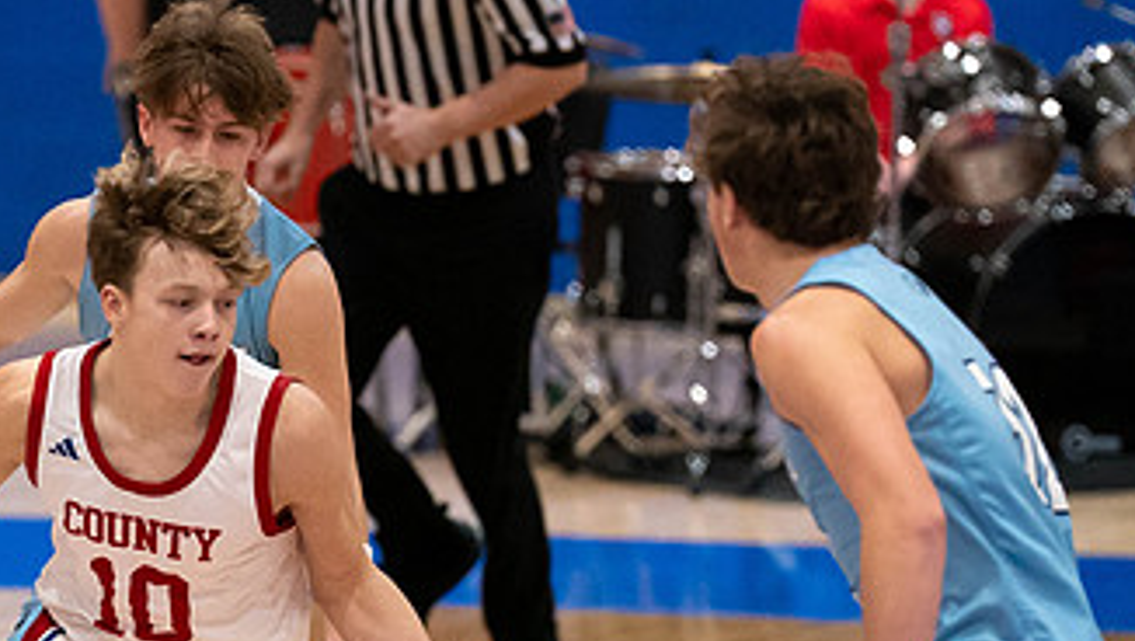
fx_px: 16385
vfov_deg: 2.2
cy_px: 369
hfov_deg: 4.0
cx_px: 299
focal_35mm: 544
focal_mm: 175
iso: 4000
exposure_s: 1/1000
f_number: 2.8
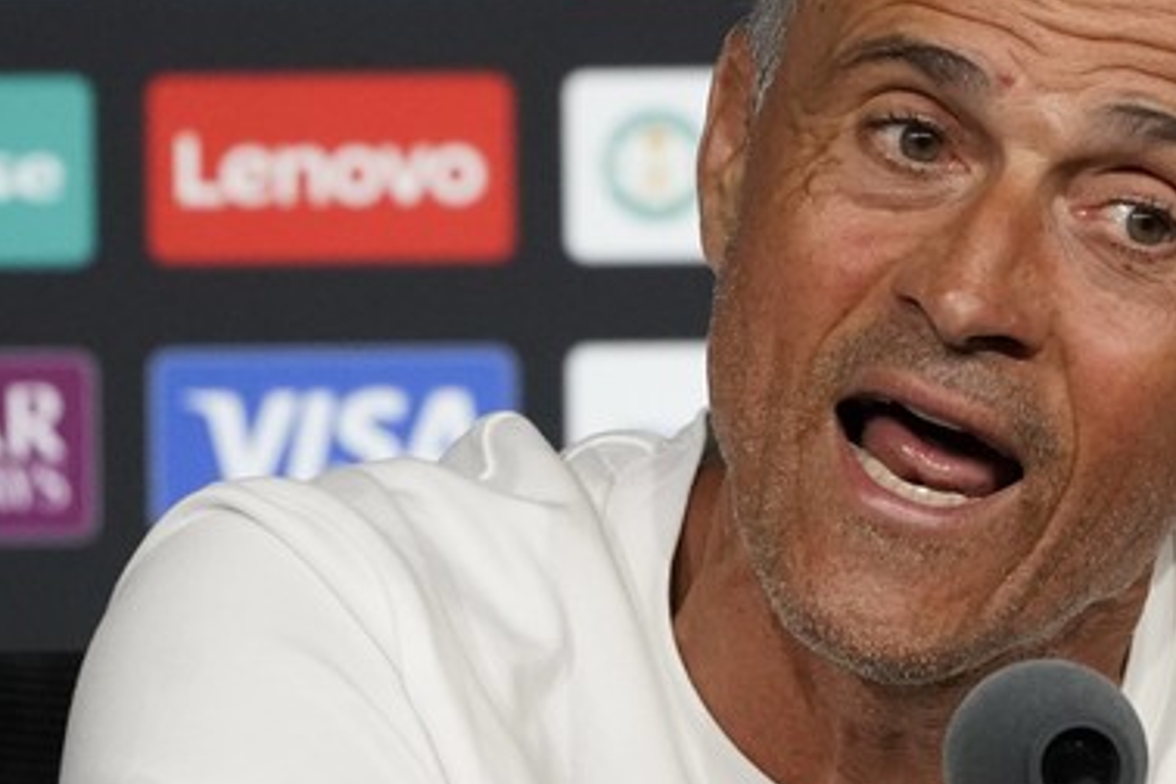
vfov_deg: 1.0
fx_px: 44848
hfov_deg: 1.5
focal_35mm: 1373
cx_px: 936
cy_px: 336
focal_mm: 481
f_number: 6.3
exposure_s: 1/640
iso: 6400
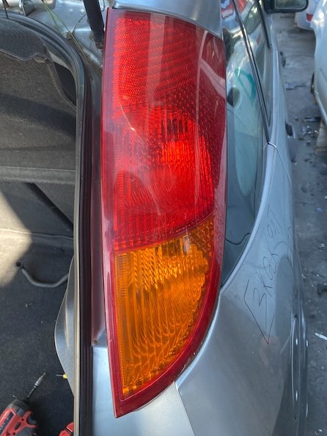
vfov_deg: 63.4
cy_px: 206
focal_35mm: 28
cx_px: 165
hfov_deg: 49.8
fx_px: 352
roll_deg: +7.7
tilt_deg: -36.7
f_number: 1.8
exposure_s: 1/121
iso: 64
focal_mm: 4.25
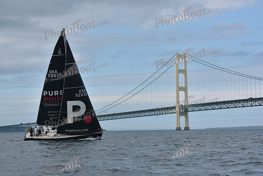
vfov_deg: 14.9
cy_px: 88
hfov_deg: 22.1
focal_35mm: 92
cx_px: 132
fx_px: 672
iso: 250
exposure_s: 1/800
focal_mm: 92
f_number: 9
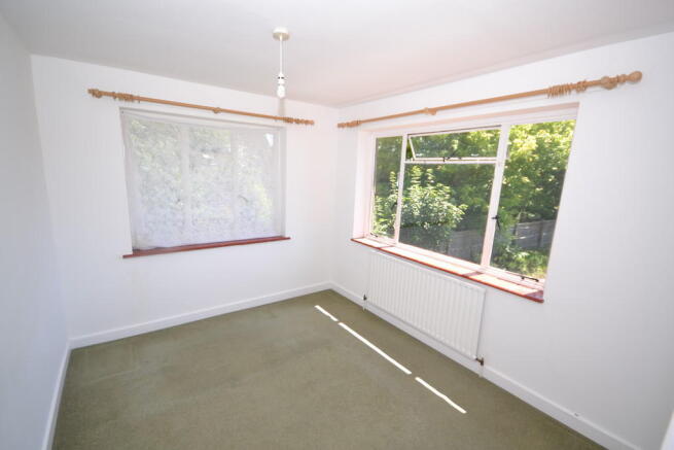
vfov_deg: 77.4
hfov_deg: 100.4
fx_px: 281
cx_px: 337
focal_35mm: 15
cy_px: 225
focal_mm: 10
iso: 180
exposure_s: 1/125
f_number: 5.6
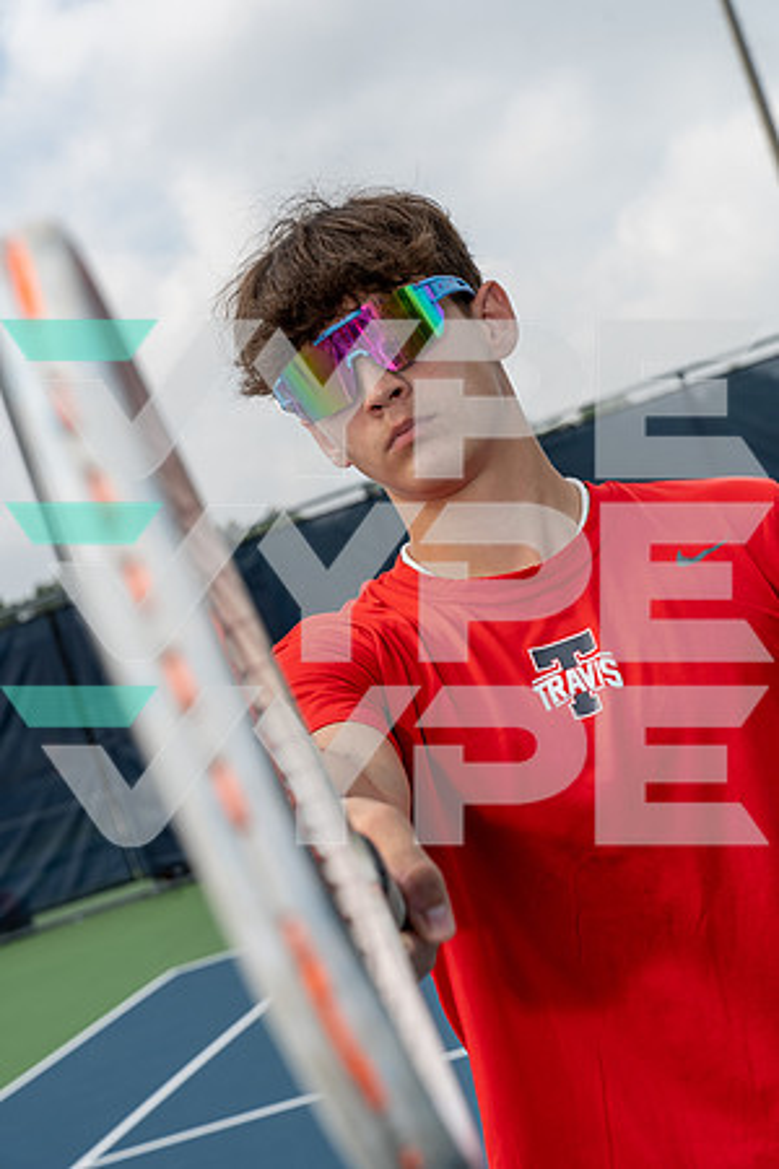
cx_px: 390
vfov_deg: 29.2
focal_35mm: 69
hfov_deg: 19.7
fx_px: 2239
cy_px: 584
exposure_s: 1/250
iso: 100
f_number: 8
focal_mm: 69
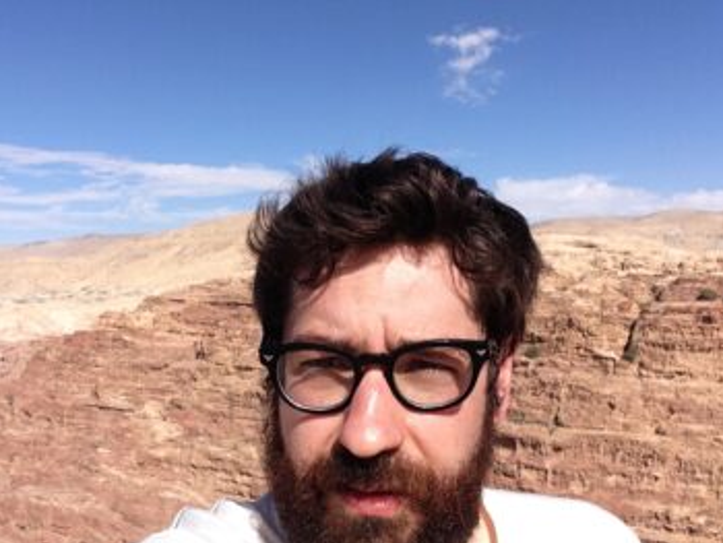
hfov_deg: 46.8
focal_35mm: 40
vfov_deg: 35.9
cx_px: 343
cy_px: 308
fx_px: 836
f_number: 2.4
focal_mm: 2.18
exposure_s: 1/1647
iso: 32
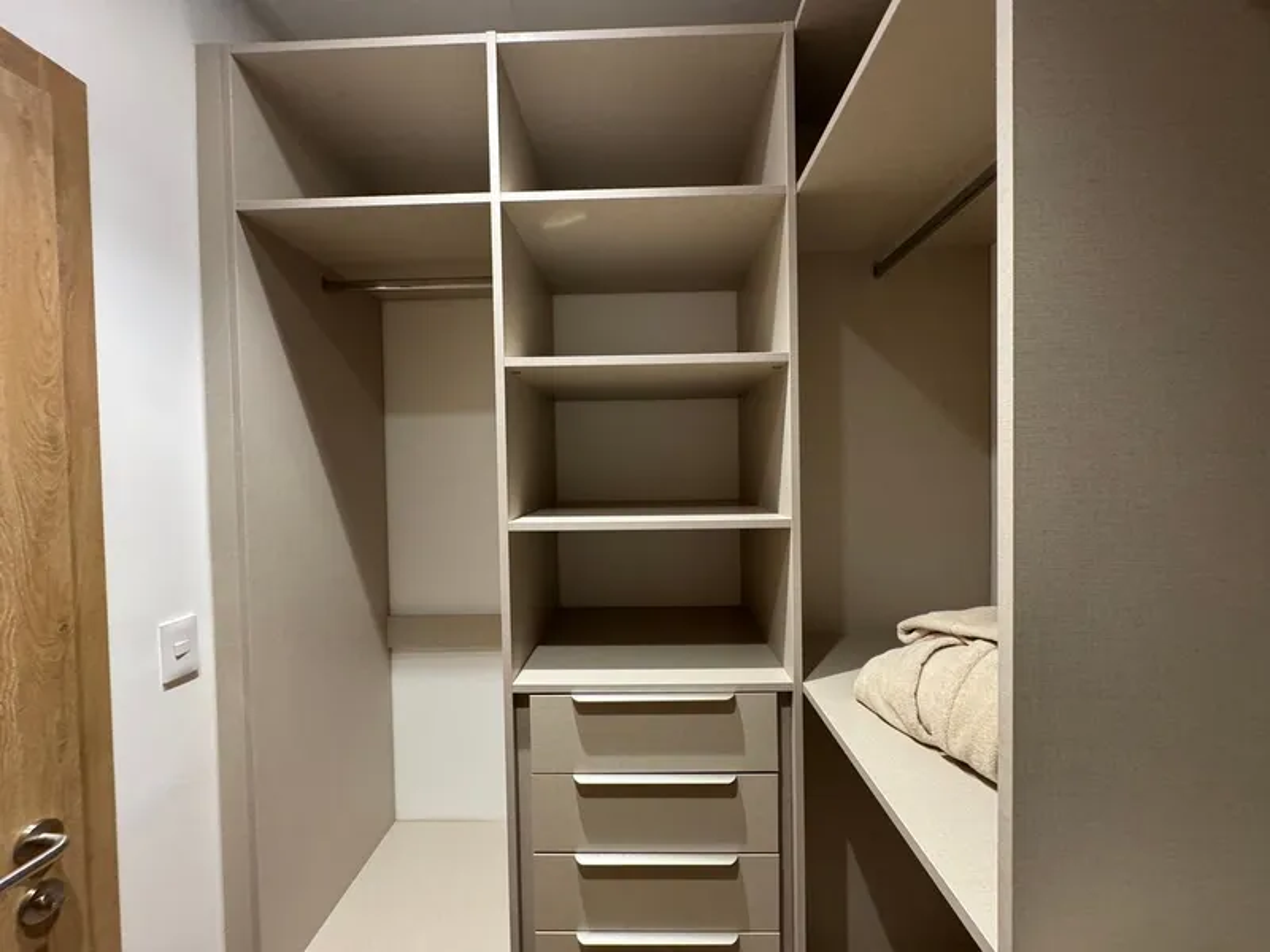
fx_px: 514
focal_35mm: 14
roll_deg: +1.7
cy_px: 476
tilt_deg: -1.0
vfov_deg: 85.7
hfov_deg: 102.1
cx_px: 635
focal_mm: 2.22
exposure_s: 1/60
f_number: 2.2
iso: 800
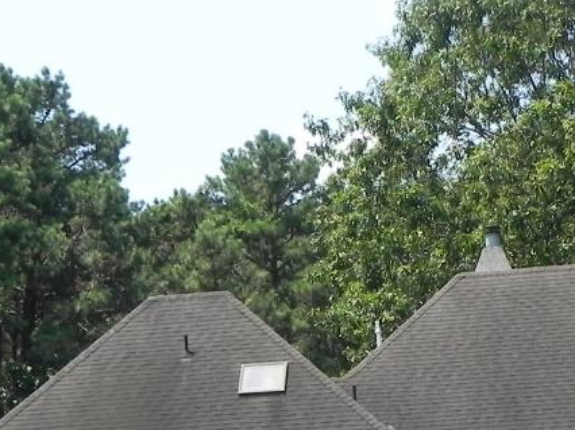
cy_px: 613
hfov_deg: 13.9
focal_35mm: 141
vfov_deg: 10.2
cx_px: 458
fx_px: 2341
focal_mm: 8.2
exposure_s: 1/288
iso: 160
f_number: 5.6
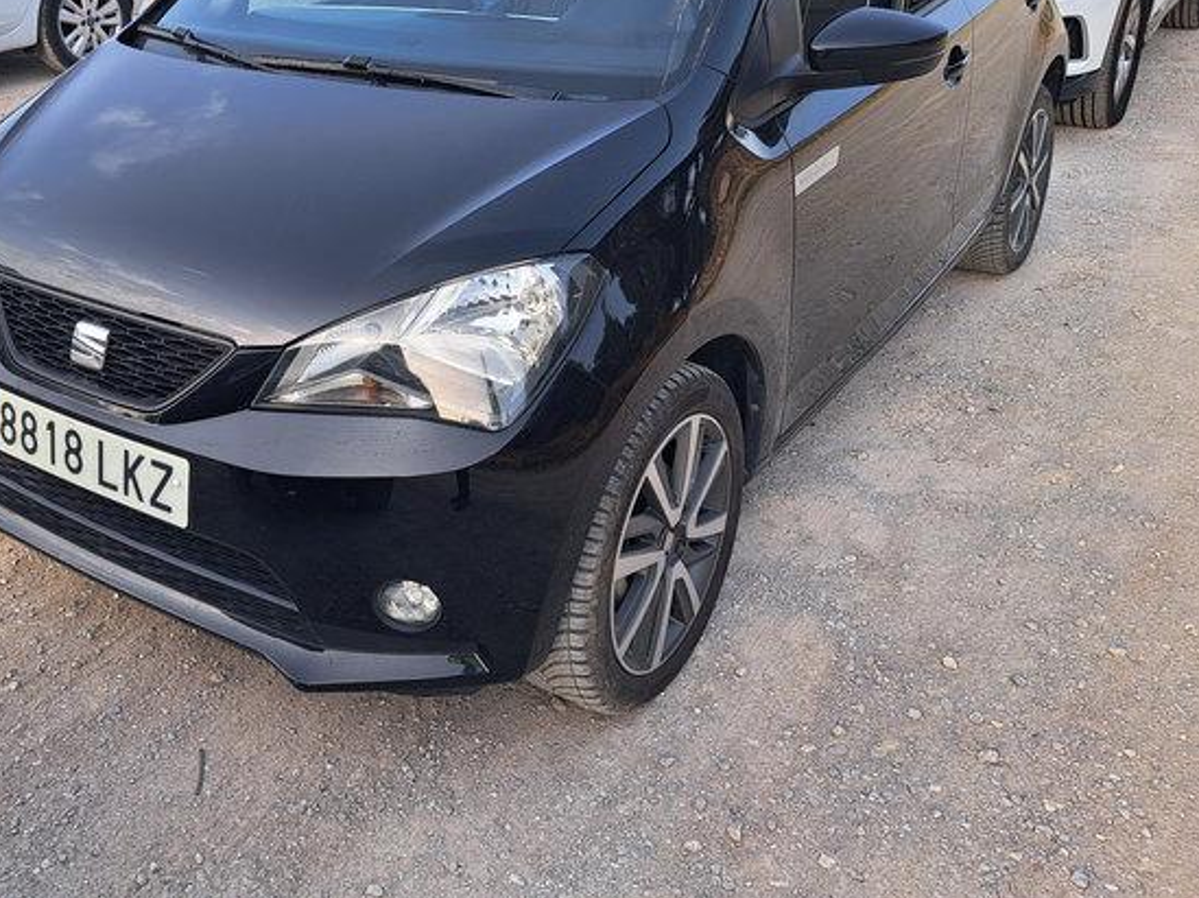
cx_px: 376
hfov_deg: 51.4
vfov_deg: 39.8
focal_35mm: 35
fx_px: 1212
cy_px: 256
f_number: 1.8
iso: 50
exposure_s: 1/333
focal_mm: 5.23
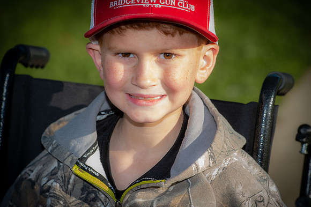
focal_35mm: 200
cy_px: 104
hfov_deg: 10.3
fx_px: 1727
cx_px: 156
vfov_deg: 6.9
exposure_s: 1/125
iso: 50
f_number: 8
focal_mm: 200
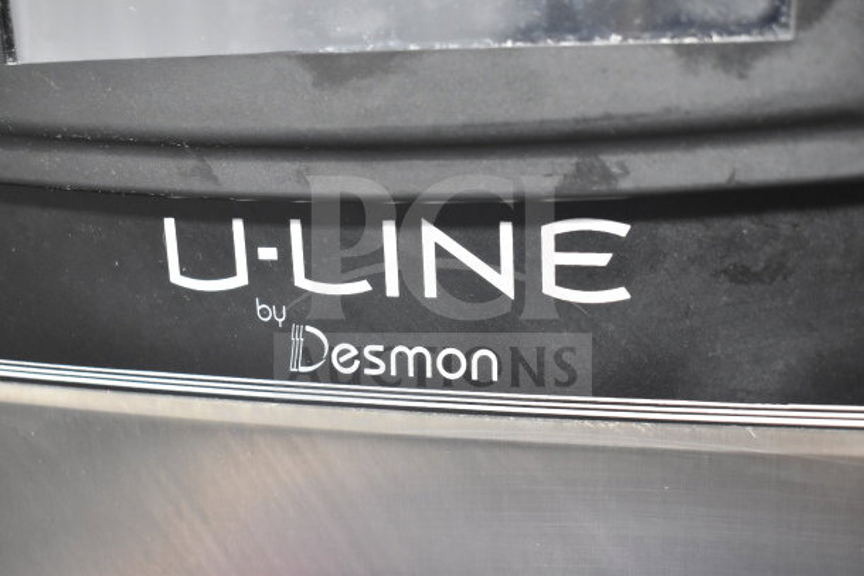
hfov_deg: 42.3
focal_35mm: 46
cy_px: 288
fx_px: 1116
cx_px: 432
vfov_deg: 29.0
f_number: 4.2
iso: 2200
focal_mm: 31
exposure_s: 1/50
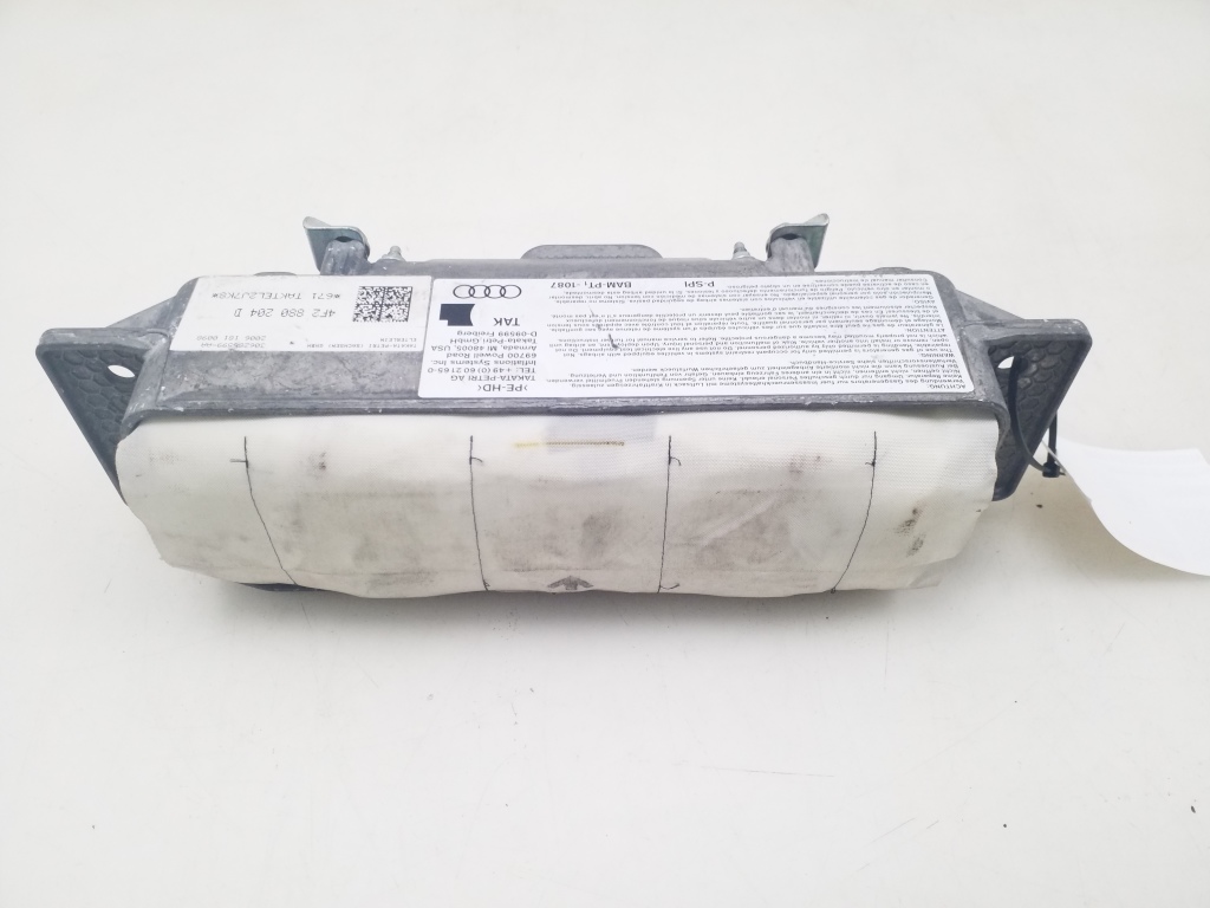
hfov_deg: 65.3
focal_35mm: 27
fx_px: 944
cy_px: 454
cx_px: 605
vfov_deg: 51.4
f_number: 1.9
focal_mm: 3.6
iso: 80
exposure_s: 1/50
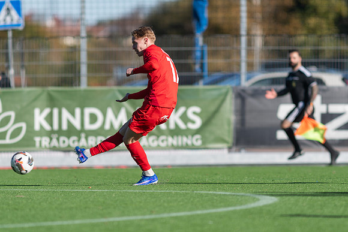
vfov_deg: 2.9
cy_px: 116
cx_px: 174
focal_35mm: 473
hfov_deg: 4.4
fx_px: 4571
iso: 100
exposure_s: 1/2000
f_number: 3.2
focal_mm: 300
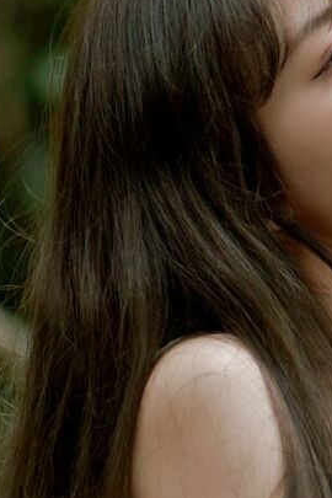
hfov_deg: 2.8
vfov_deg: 4.2
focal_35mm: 494
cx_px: 355
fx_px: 6833
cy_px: 736
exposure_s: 1/125
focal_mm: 85
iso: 125
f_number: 2
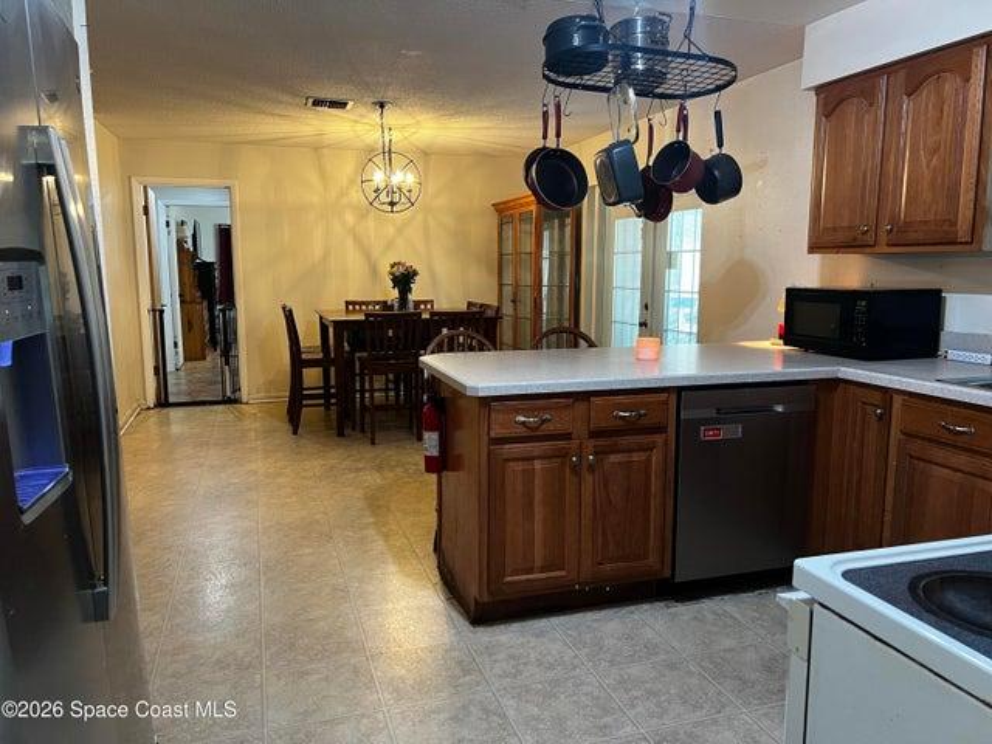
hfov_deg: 67.3
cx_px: 496
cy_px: 372
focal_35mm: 26
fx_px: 745
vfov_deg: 53.1
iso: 250
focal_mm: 5.7
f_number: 1.5
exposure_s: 1/60
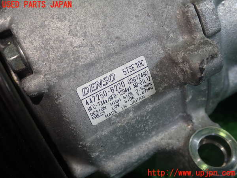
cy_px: 89
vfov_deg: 32.9
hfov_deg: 42.9
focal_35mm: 44
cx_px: 118
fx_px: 301
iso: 125
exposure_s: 1/80
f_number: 2.9
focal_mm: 7.84
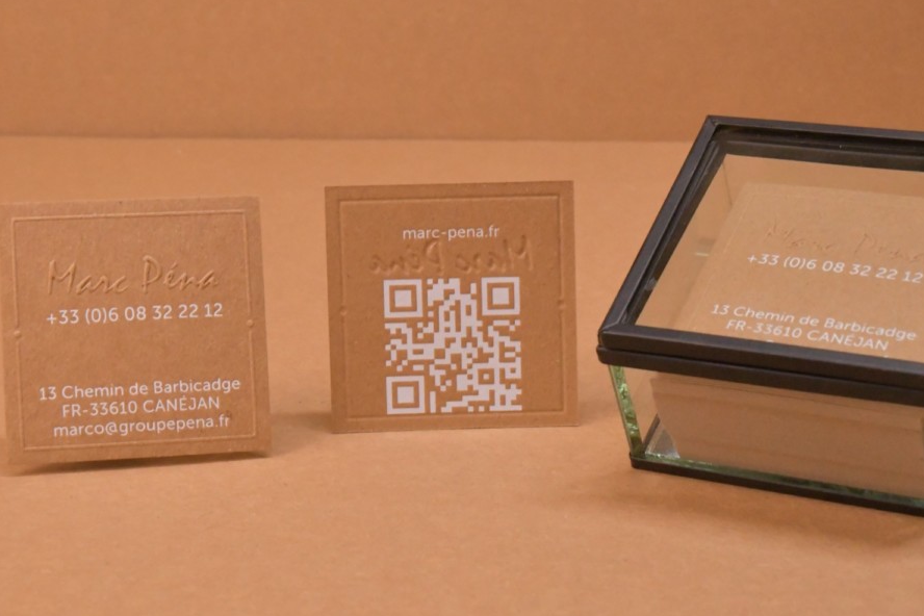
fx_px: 1976
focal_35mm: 77
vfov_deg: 17.7
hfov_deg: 26.3
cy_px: 277
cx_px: 522
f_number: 14
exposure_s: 1/125
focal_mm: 38
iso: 6400
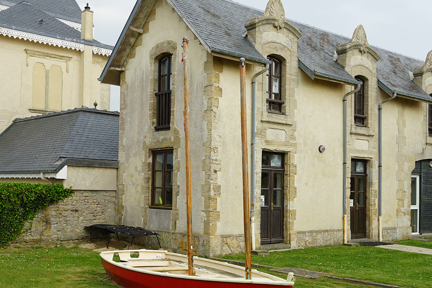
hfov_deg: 41.8
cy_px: 168
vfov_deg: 28.6
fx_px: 564
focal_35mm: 47
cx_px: 181
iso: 100
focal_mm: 30
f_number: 9
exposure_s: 1/100
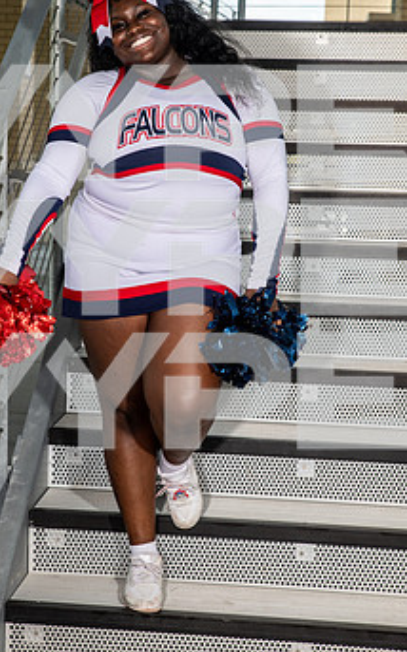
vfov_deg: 23.8
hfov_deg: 15.0
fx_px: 1546
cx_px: 146
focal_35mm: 87
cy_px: 259
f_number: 7.1
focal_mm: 65
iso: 200
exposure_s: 1/320
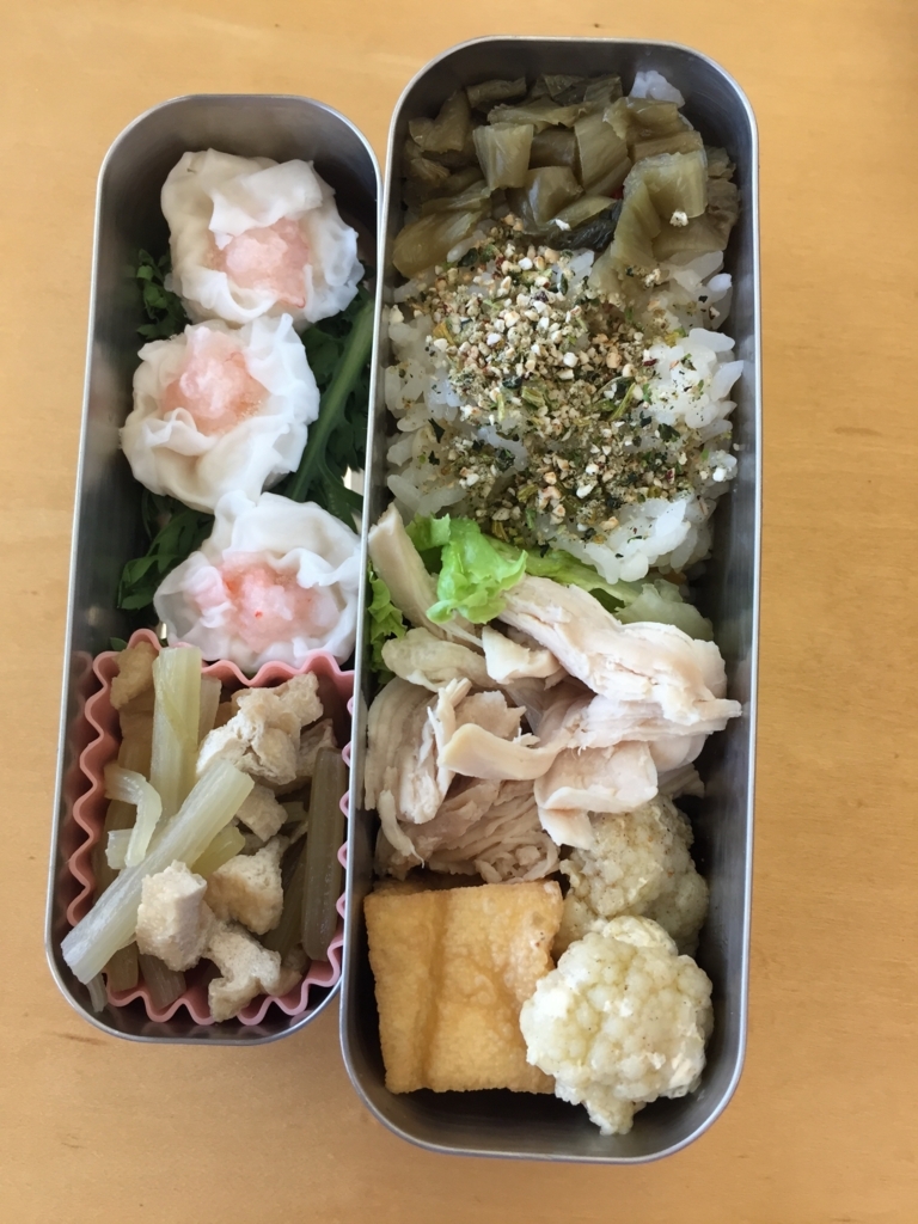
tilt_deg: -81.6
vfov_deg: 61.7
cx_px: 459
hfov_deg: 48.2
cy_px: 612
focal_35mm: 29
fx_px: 1025
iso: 64
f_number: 2.2
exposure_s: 1/30
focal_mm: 4.15
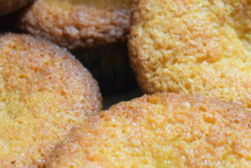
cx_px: 181
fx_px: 739
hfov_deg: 19.2
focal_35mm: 106
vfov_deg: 12.9
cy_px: 116
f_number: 3.8
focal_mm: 22
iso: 3200
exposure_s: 1/40
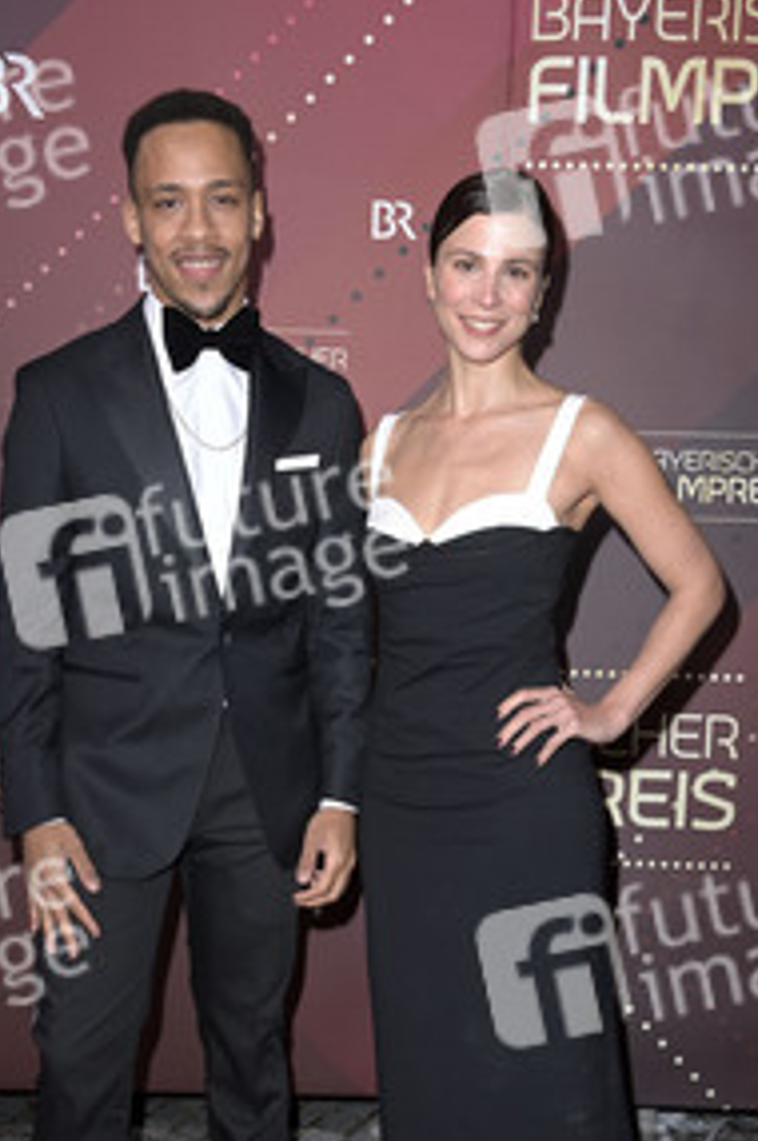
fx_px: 1551
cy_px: 754
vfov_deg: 39.9
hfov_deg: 27.4
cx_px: 319
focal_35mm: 49
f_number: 5.6
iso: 640
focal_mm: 35
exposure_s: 1/250
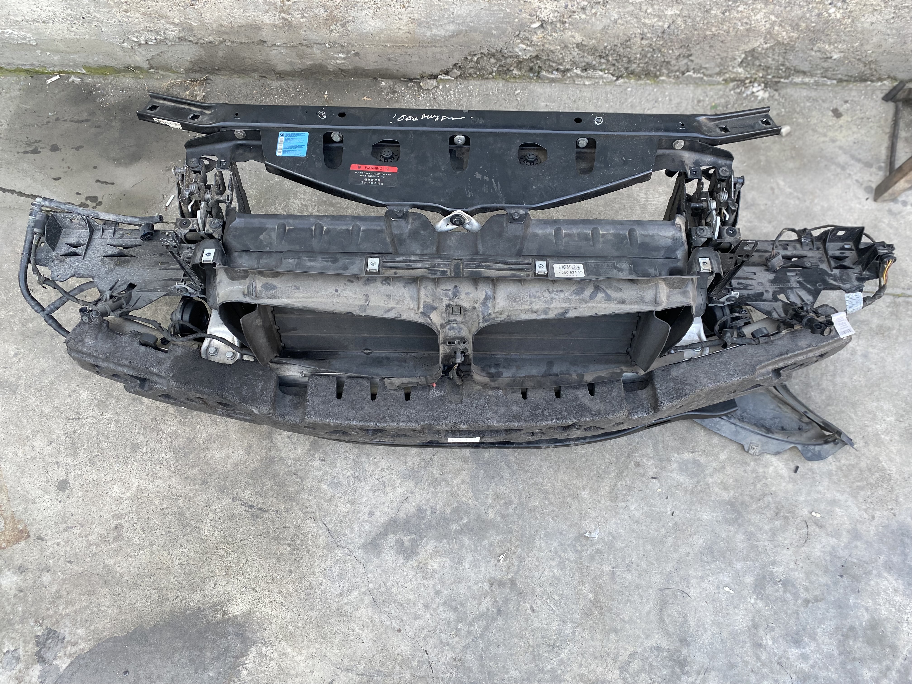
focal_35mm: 26
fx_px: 685
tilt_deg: -73.5
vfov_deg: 53.1
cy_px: 342
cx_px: 456
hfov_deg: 67.3
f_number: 1.8
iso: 80
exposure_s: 1/121
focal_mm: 4.25
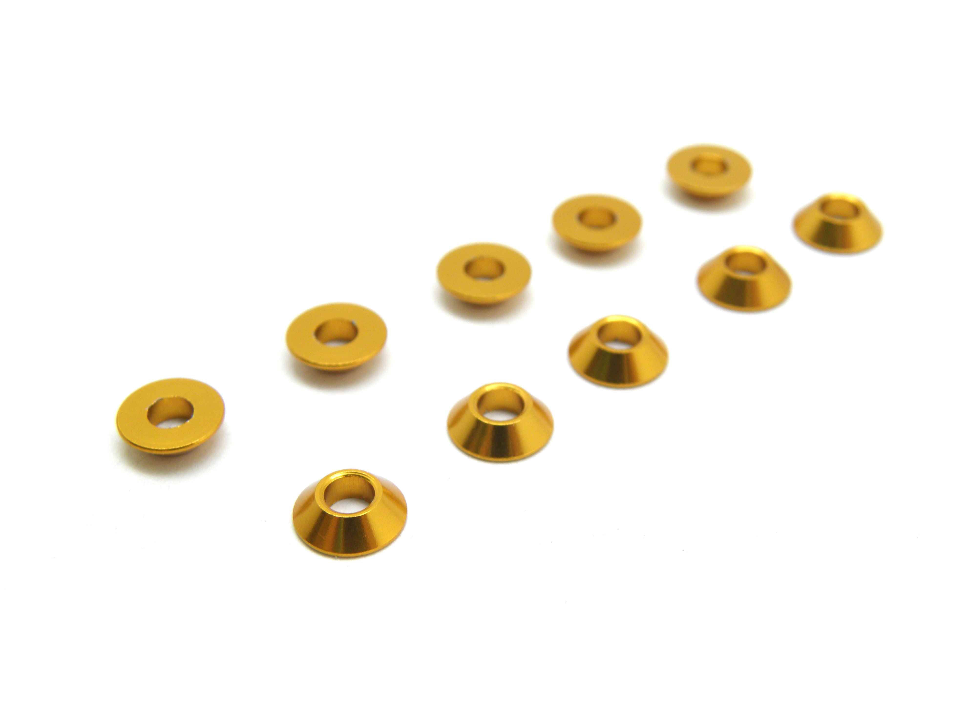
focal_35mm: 51
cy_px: 364
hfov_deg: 37.5
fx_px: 1428
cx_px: 484
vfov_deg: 28.6
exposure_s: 1/60
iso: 64
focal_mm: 9.22
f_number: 4.5
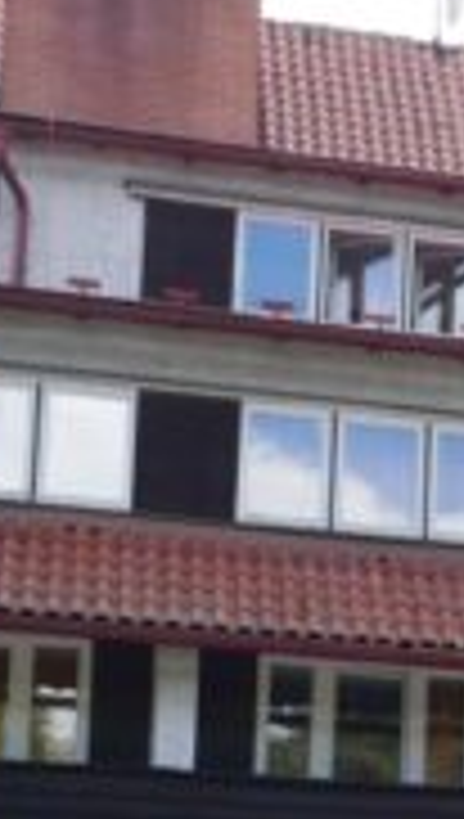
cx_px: 1086
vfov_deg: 16.2
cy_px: 902
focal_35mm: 128
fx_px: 2787
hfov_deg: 8.7
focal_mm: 13
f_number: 5.6
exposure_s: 1/160
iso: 200
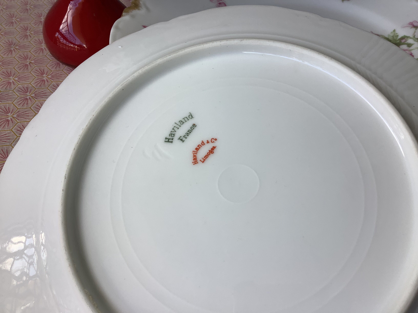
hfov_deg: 58.4
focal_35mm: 31
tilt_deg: -44.7
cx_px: 209
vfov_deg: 45.4
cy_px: 156
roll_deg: -3.4
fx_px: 374
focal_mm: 3.3
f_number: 2.4
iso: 25
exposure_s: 1/120
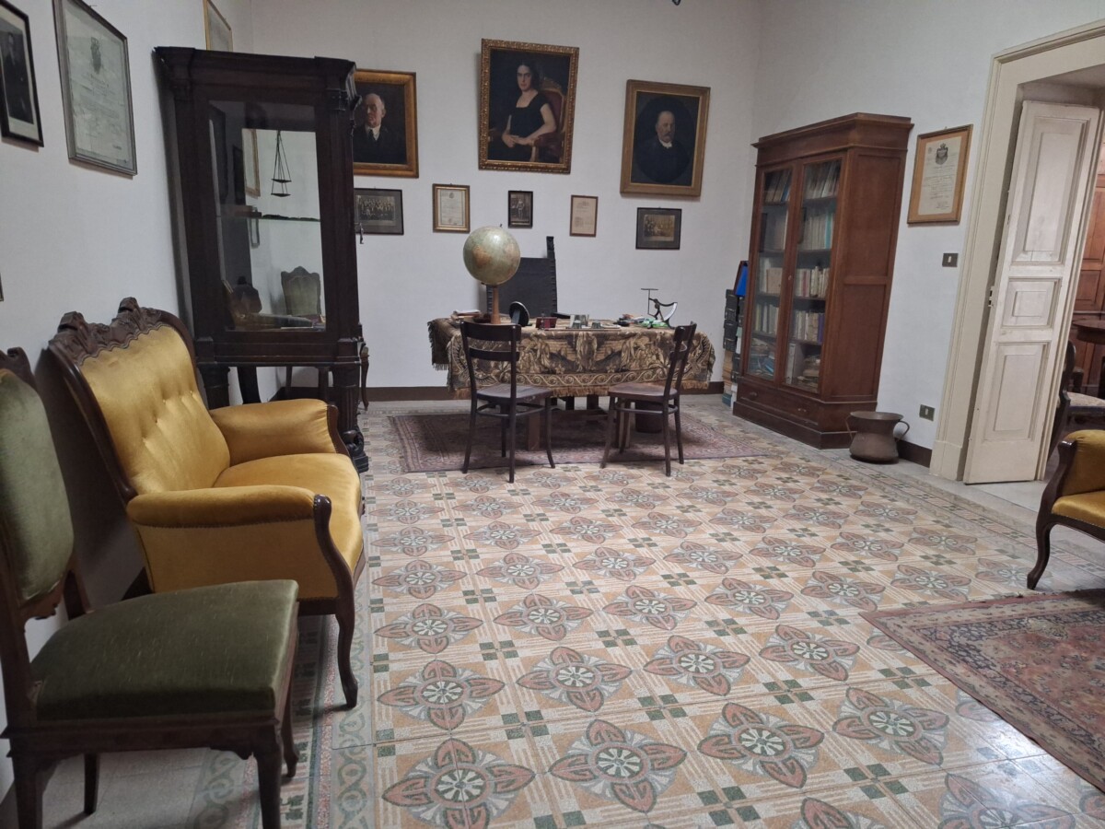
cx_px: 552
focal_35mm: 23
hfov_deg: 73.9
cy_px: 414
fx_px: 734
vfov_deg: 58.9
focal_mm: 5.54
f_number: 1.8
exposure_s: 1/20
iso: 500
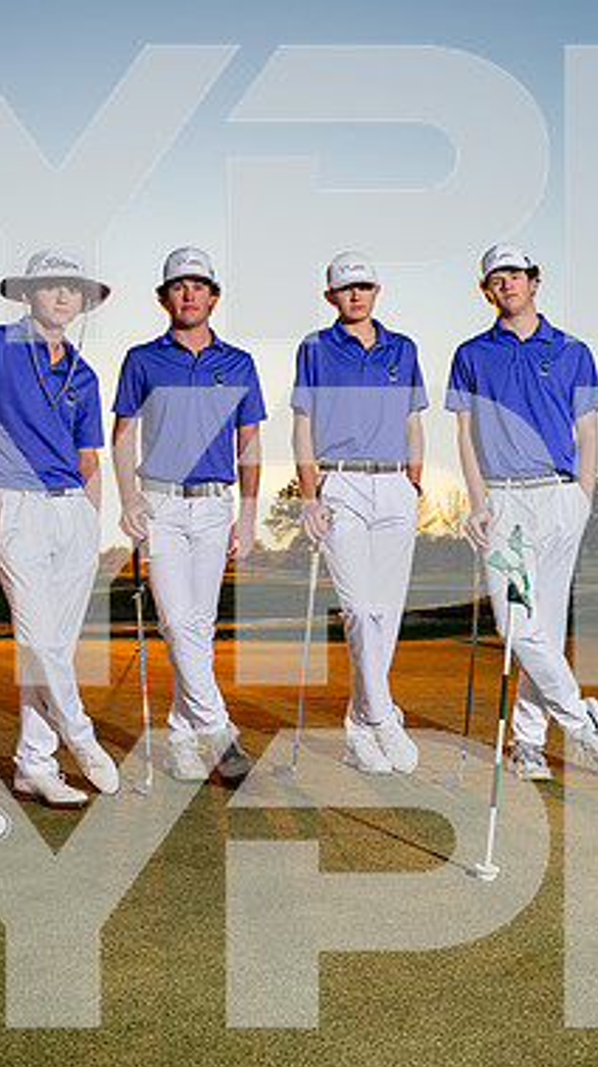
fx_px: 1045
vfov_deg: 54.0
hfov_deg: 31.6
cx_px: 181
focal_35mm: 37
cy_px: 538
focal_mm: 23
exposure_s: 1/250
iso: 160
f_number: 7.1
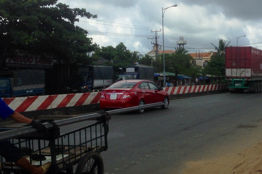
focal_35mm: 59
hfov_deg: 33.2
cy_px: 34
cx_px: 200
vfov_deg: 22.7
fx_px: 429
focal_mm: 4.12
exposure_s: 1/1391
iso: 50
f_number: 2.4
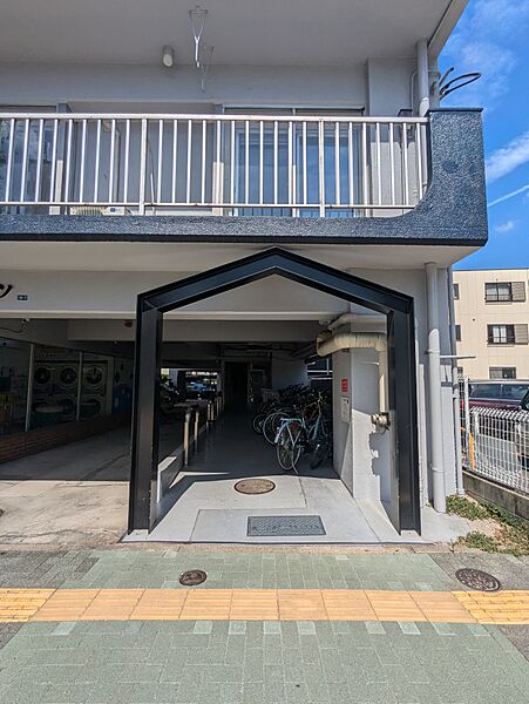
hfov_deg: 78.2
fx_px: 326
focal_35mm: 16
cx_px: 264
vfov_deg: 94.5
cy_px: 352
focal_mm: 2.35
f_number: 2.2
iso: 34
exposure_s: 1/1894
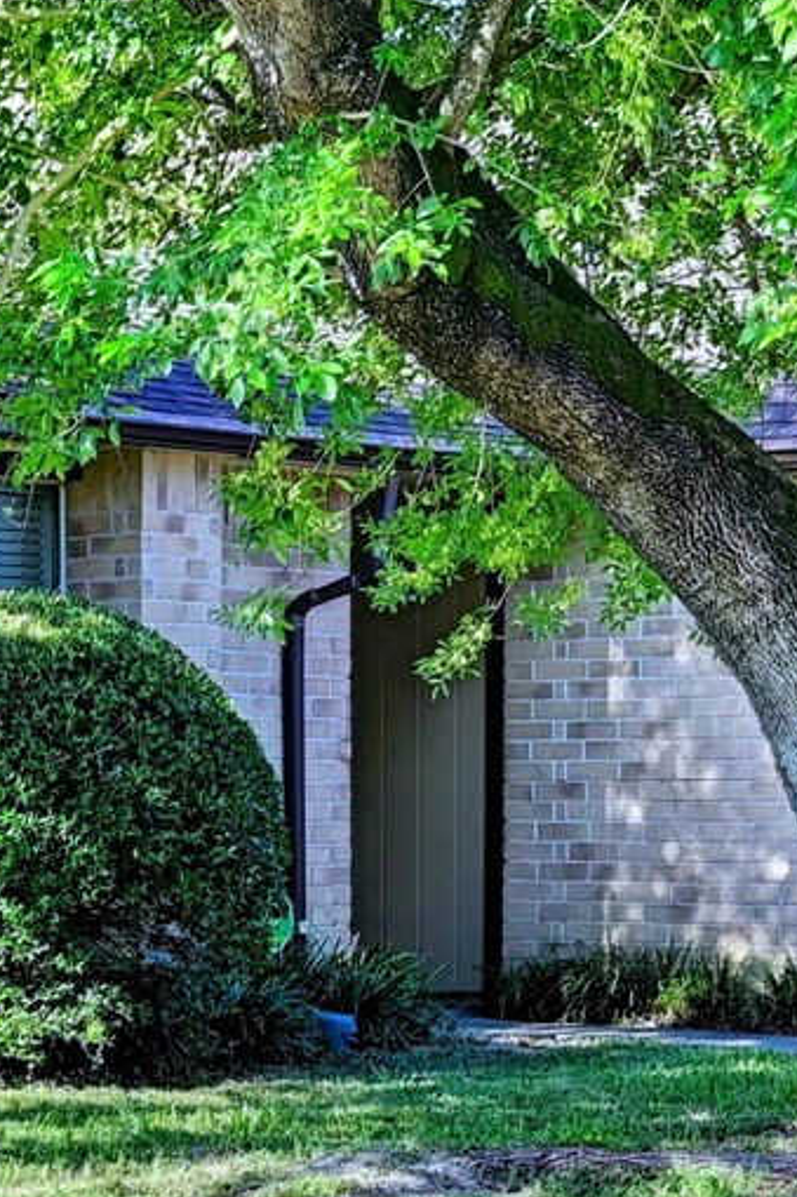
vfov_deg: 16.0
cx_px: -19
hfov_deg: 10.6
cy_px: 875
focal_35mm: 128
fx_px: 4253
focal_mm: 30
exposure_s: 1/400
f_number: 8
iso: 400
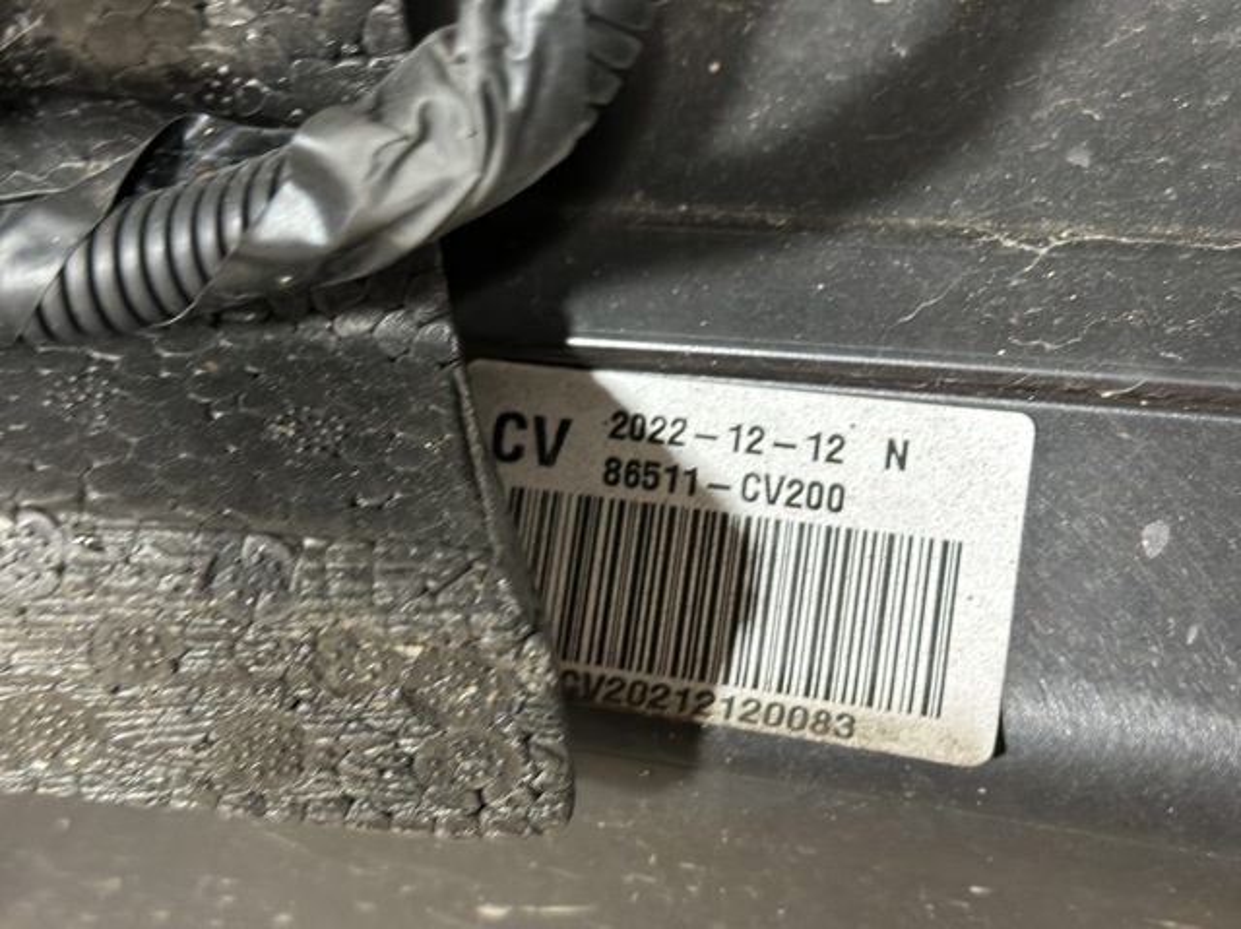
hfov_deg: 39.7
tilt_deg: -48.4
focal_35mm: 48
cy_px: 464
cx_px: 620
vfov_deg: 30.2
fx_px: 1720
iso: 500
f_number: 1.78
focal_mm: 6.86
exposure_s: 1/33
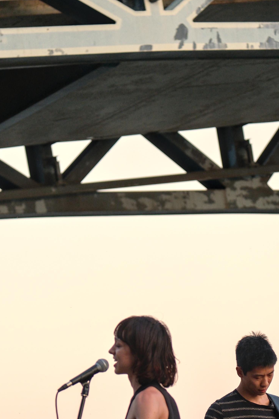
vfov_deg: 10.5
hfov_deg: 7.0
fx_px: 2267
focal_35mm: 195
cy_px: 306
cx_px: 159
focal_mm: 74.1
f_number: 3.7
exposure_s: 1/320
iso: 1250
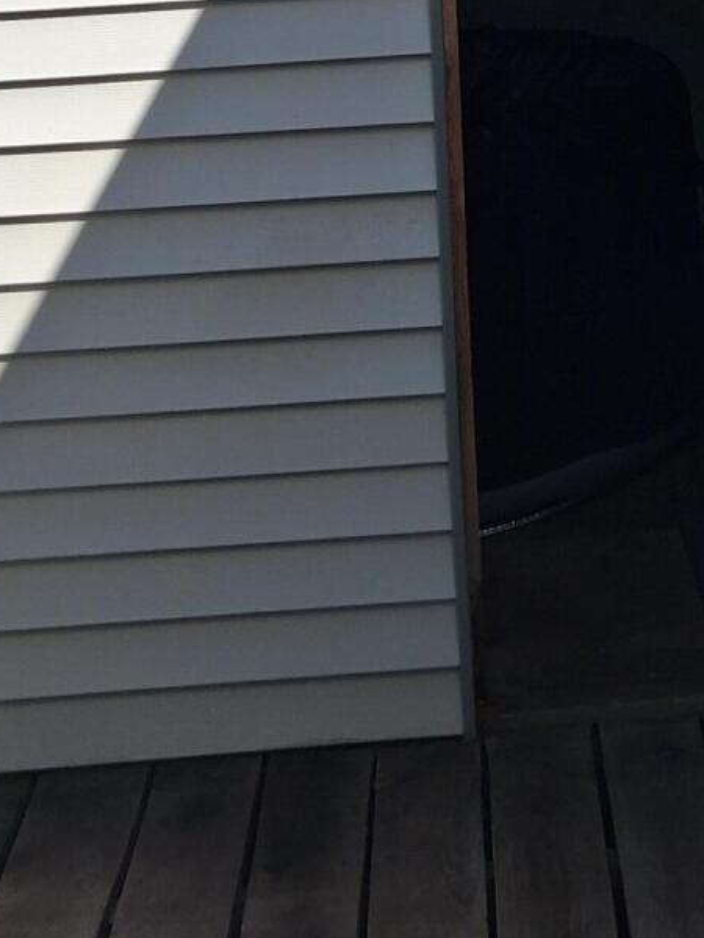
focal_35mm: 90
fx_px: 2440
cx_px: 627
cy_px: -367
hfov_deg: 16.2
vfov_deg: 19.6
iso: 25
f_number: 1.8
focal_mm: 4
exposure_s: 1/735
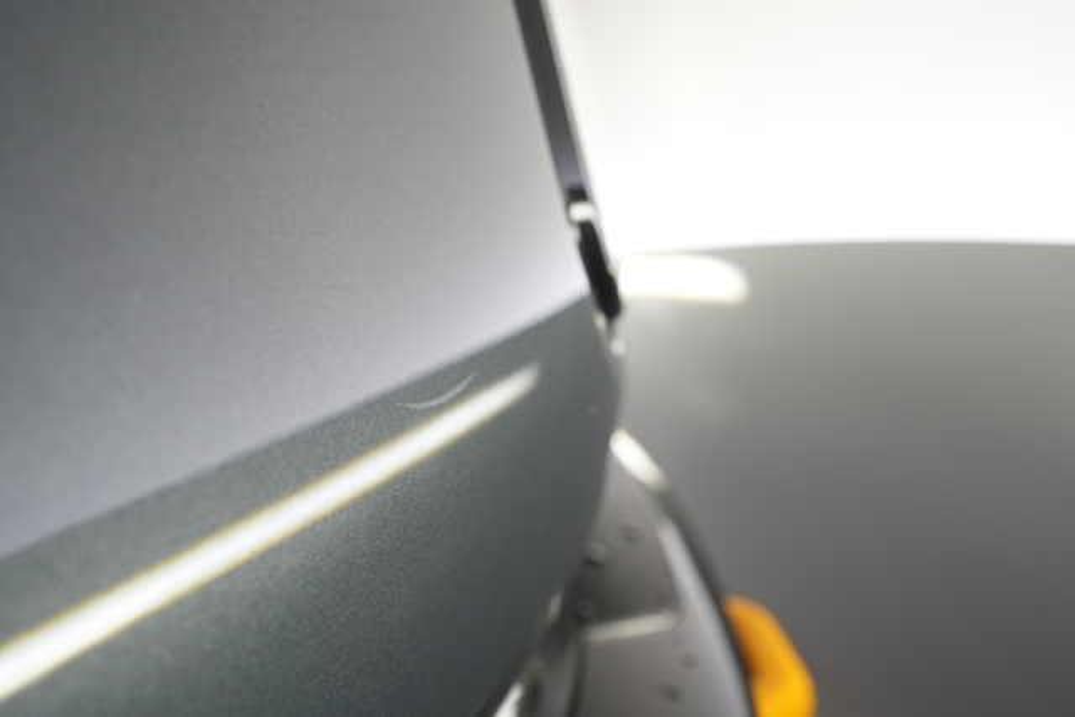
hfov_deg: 65.5
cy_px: 358
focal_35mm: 28
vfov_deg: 46.4
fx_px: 836
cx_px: 538
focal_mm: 28
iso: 2000
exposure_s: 1/100
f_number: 5.6
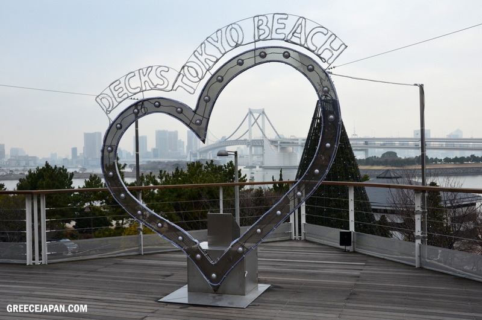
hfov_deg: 49.6
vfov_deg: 34.1
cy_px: 160
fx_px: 521
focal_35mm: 39
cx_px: 241
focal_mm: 26
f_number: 10
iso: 360
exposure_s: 1/60
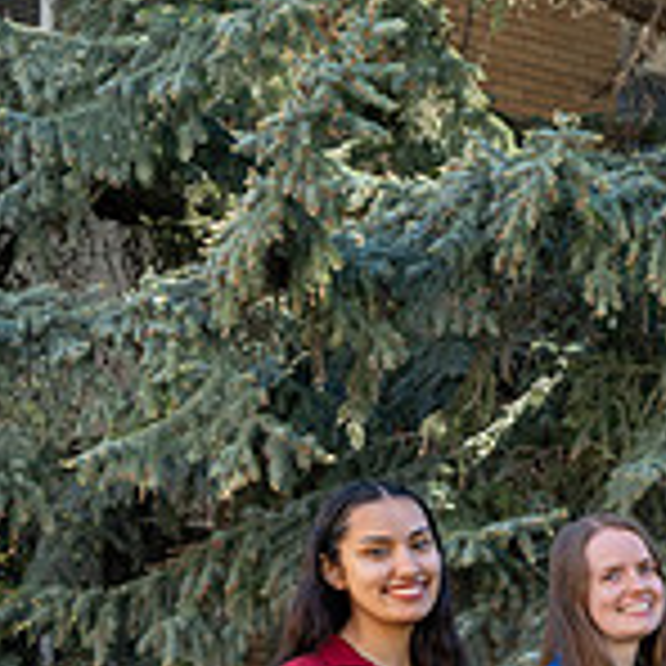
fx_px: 2612
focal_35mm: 120
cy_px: 748
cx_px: 1186
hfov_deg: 13.2
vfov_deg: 14.2
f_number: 5
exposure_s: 1/160
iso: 250
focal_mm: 30
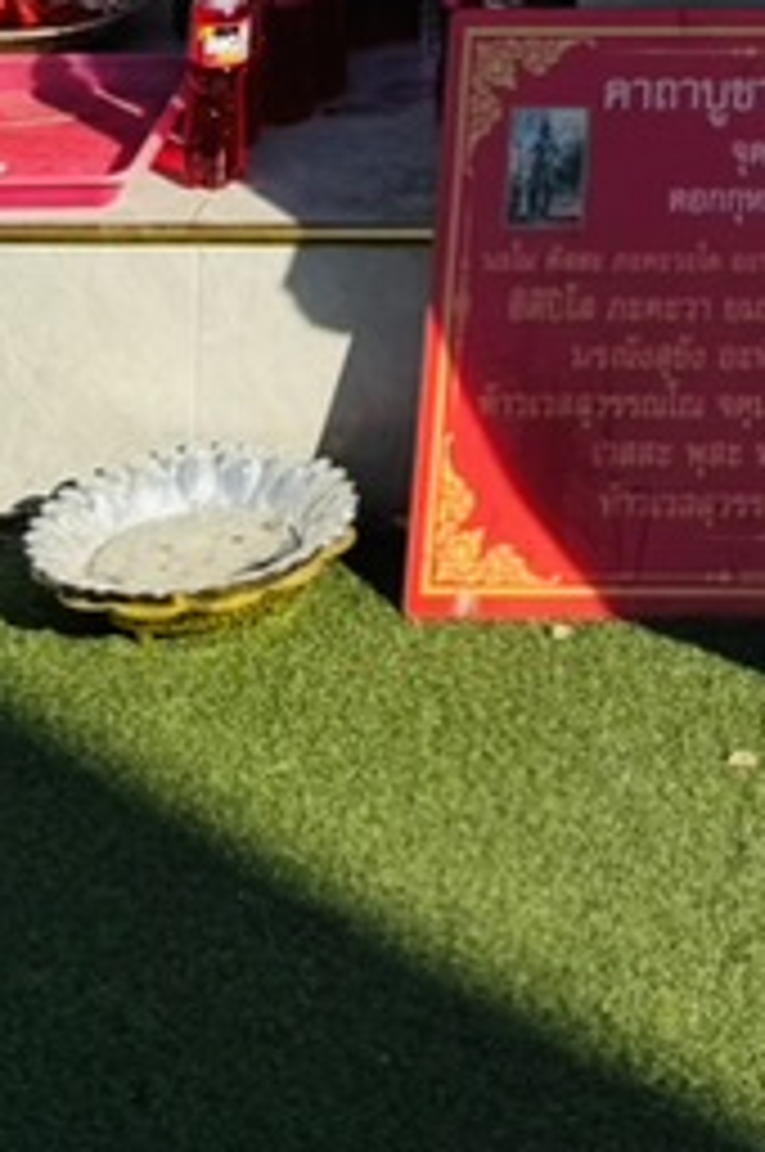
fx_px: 3196
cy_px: -1116
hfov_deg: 12.9
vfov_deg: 16.1
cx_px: 1138
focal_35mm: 100
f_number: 1.78
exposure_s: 1/3802
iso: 80
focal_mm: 6.76
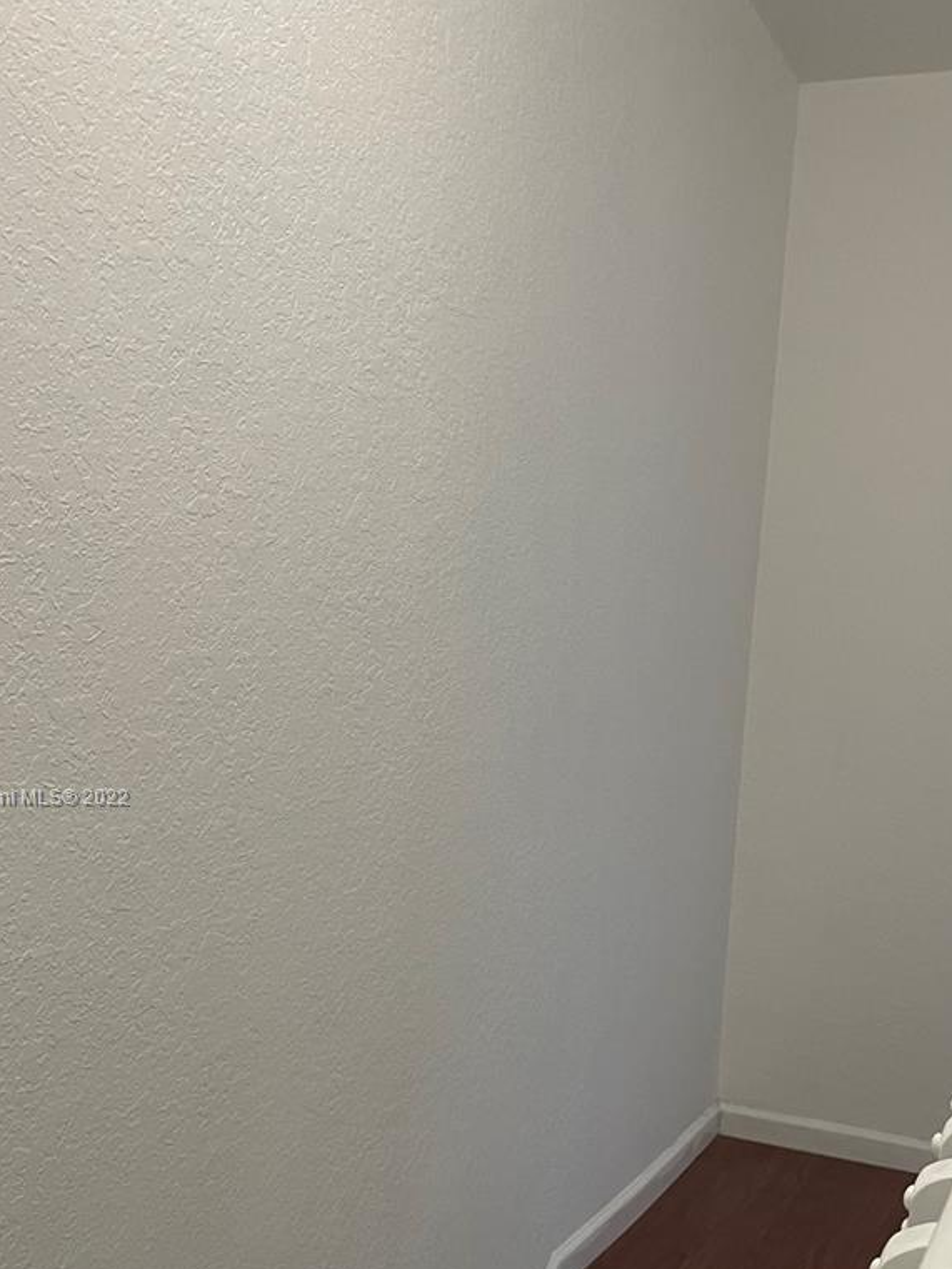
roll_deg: -3.7
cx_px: 574
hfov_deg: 35.0
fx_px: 1503
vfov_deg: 45.4
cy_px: 799
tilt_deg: -5.7
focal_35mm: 41
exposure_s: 1/60
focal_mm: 4.2
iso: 200
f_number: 1.6
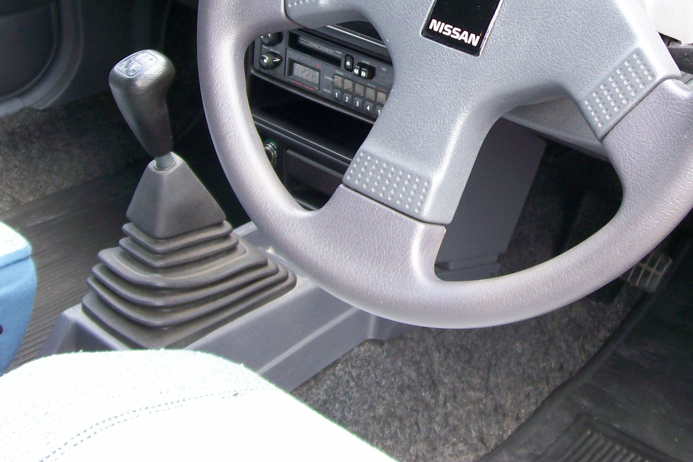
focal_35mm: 59
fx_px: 1136
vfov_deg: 22.5
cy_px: 64
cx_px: 474
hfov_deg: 33.6
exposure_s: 1/85.1
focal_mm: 6
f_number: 2.7
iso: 80
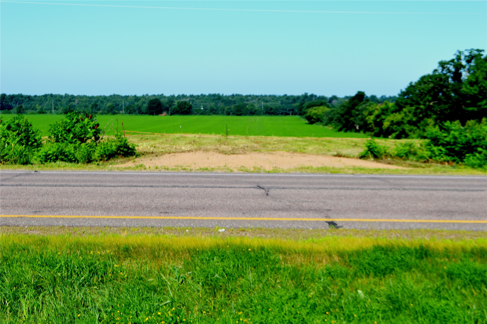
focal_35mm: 60
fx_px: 811
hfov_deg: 33.4
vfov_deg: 22.6
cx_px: 244
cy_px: 162
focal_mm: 40
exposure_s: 1/200
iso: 100
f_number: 7.1
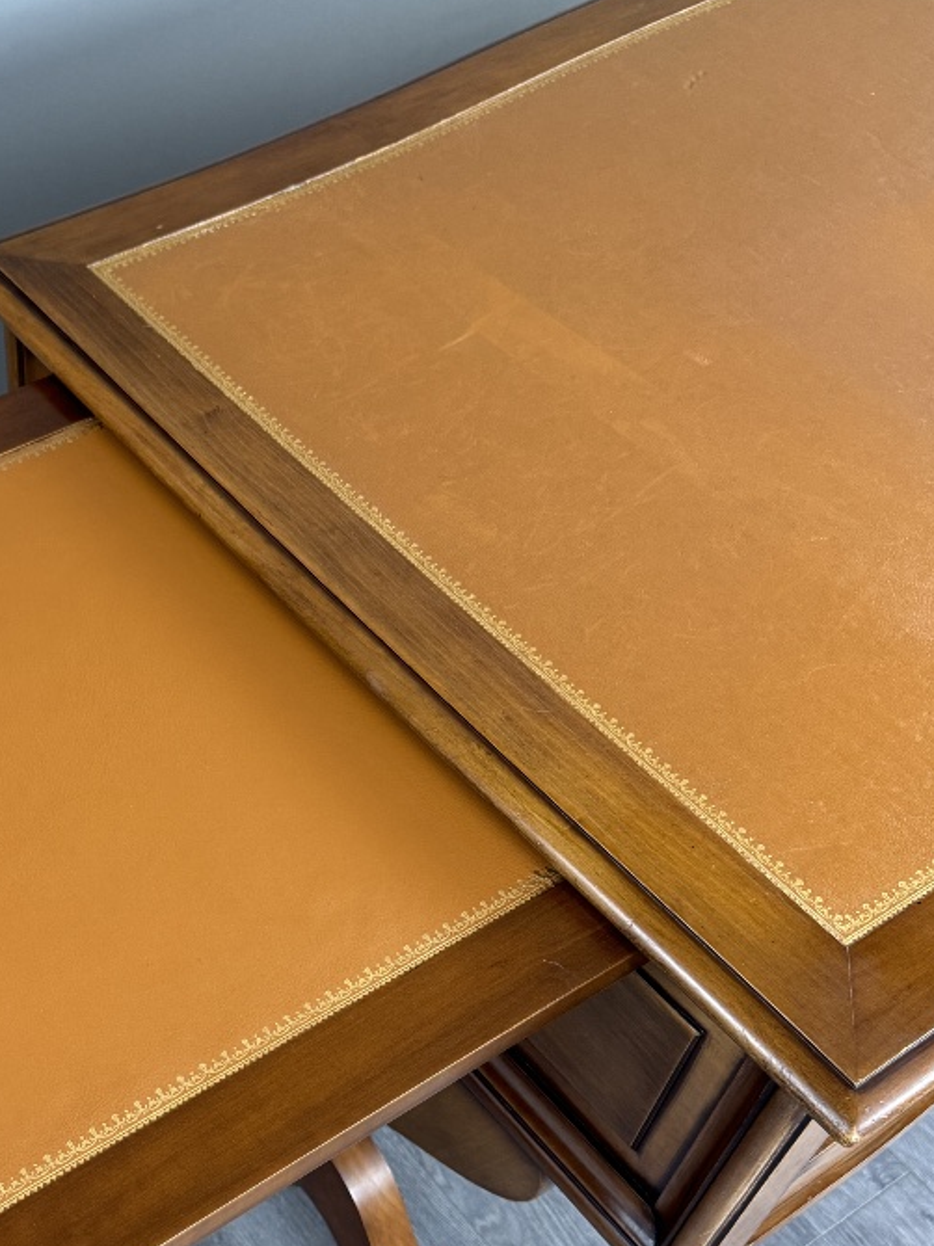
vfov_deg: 43.0
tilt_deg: -53.4
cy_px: 865
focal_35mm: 43
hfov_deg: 32.2
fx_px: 1548
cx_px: 127
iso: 200
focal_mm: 6.76
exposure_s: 1/100
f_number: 1.78
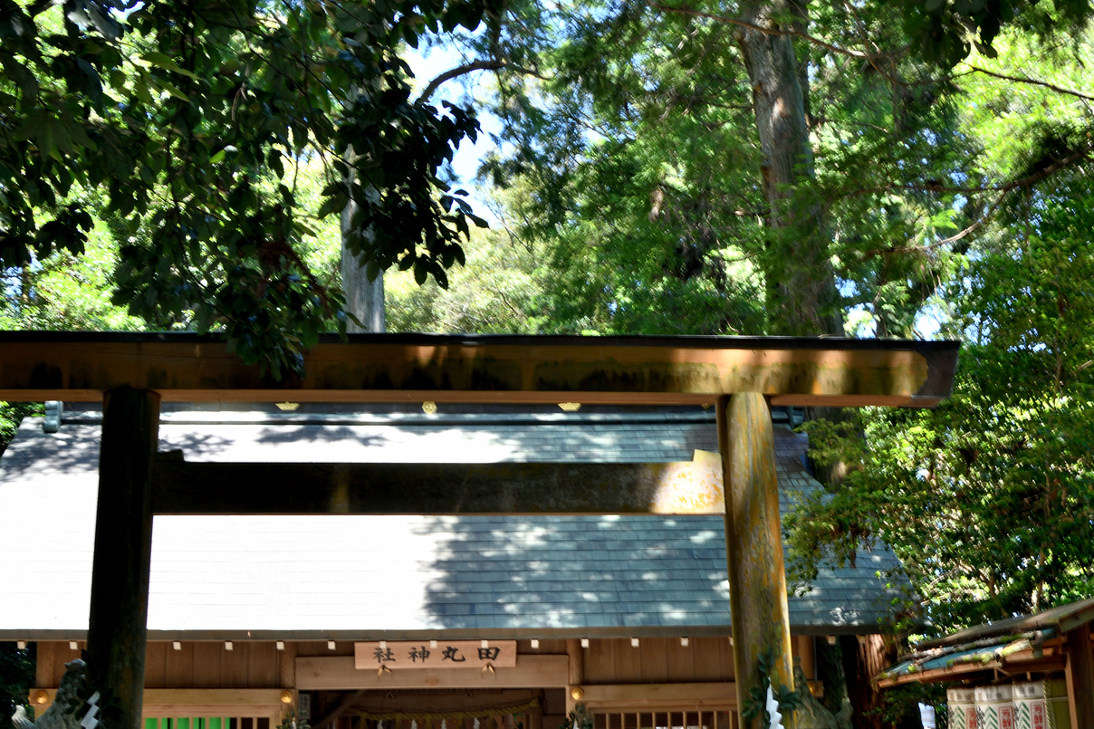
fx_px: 1610
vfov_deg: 25.3
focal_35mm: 53
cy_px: 528
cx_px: 559
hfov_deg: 37.5
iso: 160
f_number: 7.1
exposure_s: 1/13
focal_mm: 32
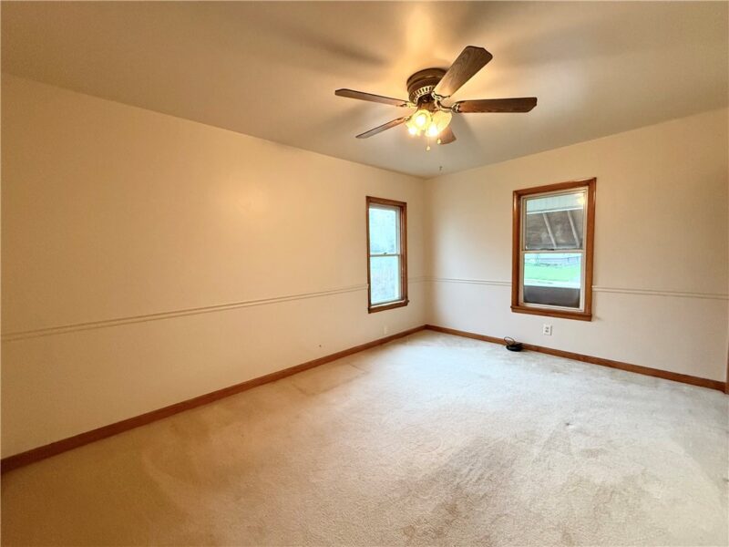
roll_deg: +1.5
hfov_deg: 102.1
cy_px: 274
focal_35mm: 14
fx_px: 295
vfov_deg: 85.7
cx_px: 364
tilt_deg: -2.9
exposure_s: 1/60
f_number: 2.2
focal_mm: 2.22
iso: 500
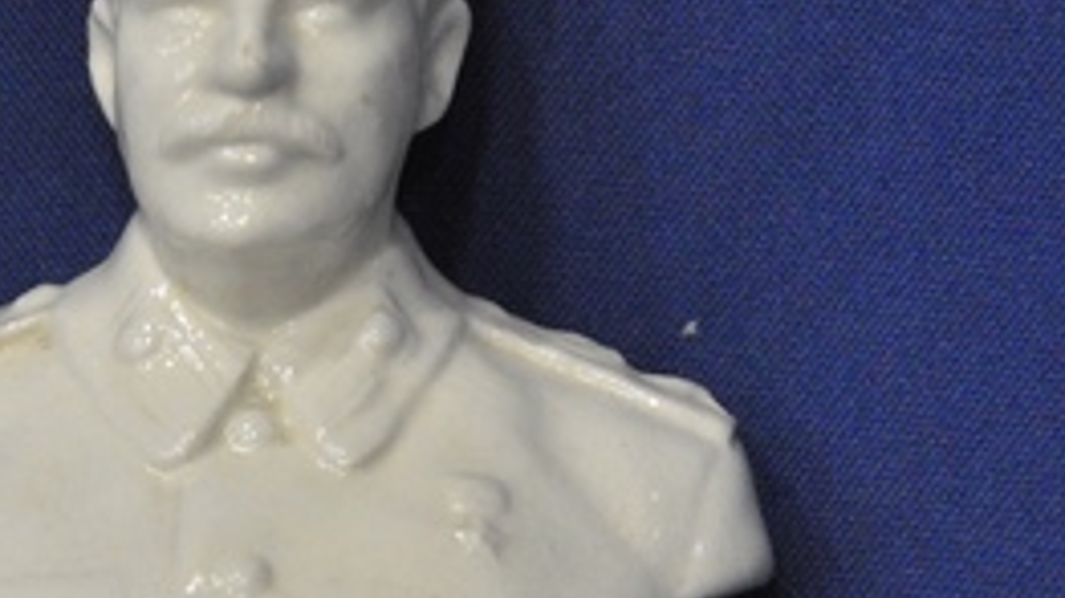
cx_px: 159
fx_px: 10674
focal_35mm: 378
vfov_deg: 3.2
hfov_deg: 5.7
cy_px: 380
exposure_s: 1/125
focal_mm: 105
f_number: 5.3
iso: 3200
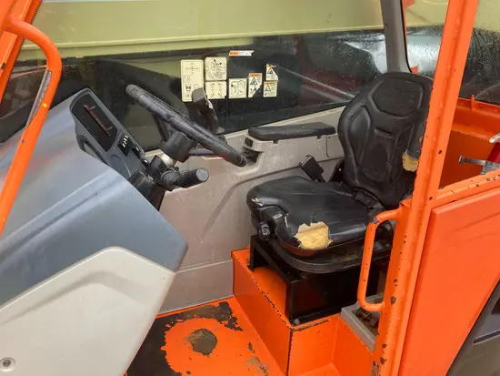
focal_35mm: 28
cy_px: 188
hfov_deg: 63.4
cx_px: 250
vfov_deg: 49.8
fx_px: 405
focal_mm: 3.99
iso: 50
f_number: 1.8
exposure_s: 1/121
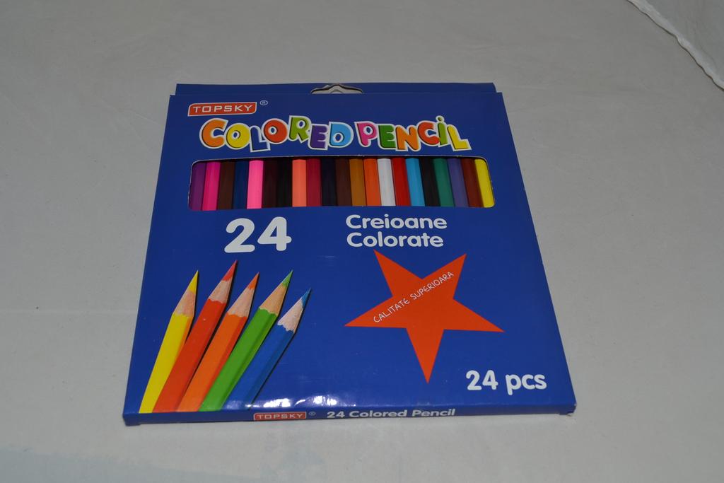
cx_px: 362
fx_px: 724
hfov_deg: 53.1
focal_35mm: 36
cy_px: 242
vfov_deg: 36.9
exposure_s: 1/60
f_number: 8
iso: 100
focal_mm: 24
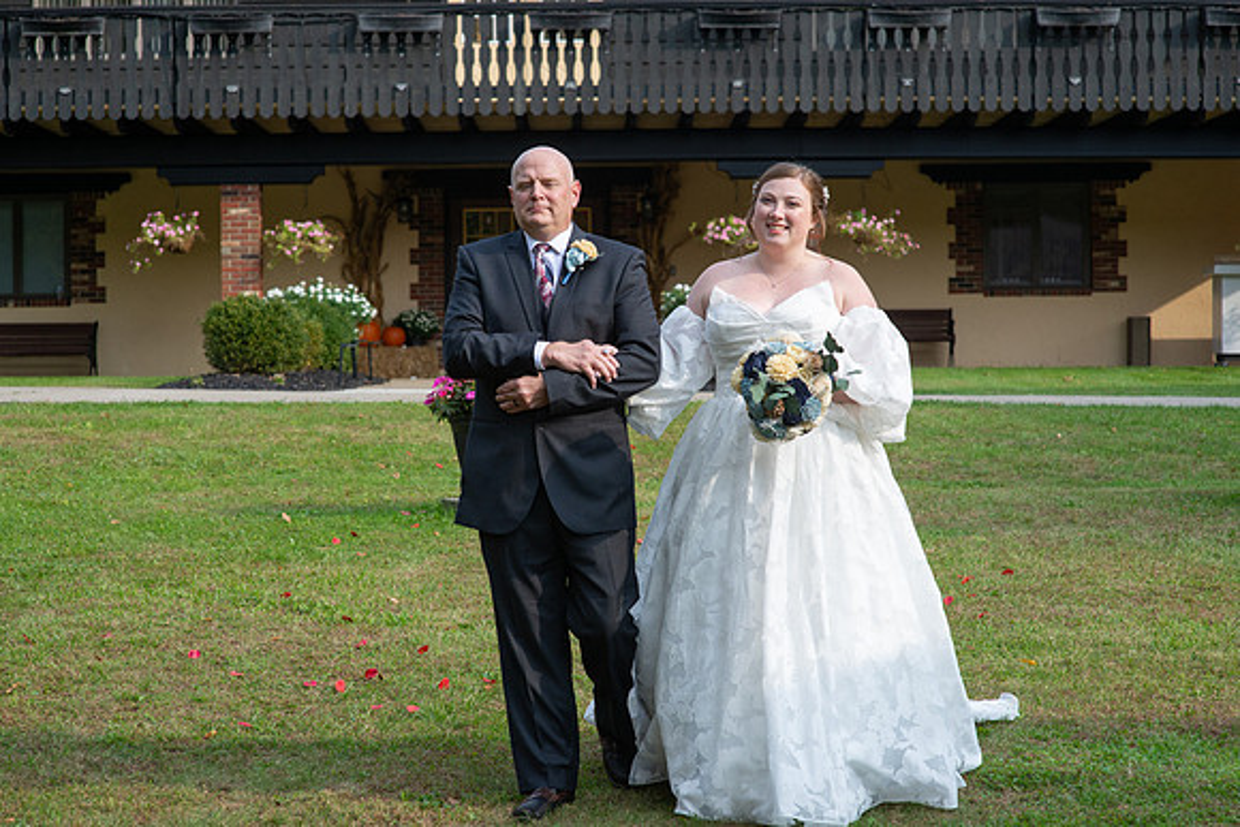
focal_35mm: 88
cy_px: 414
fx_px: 3022
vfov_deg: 15.6
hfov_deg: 23.2
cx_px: 620
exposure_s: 1/1250
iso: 640
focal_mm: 85
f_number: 6.3
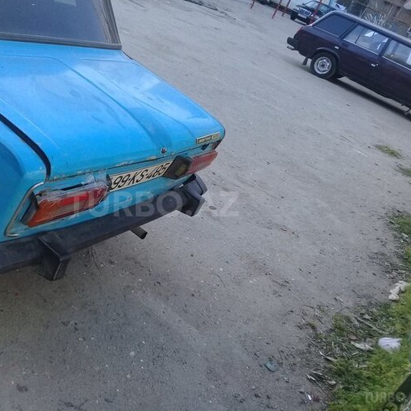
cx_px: 153
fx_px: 497
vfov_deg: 44.9
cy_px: 204
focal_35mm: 37
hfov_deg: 44.5
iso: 50
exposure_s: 1/198
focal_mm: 3.3
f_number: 2.2
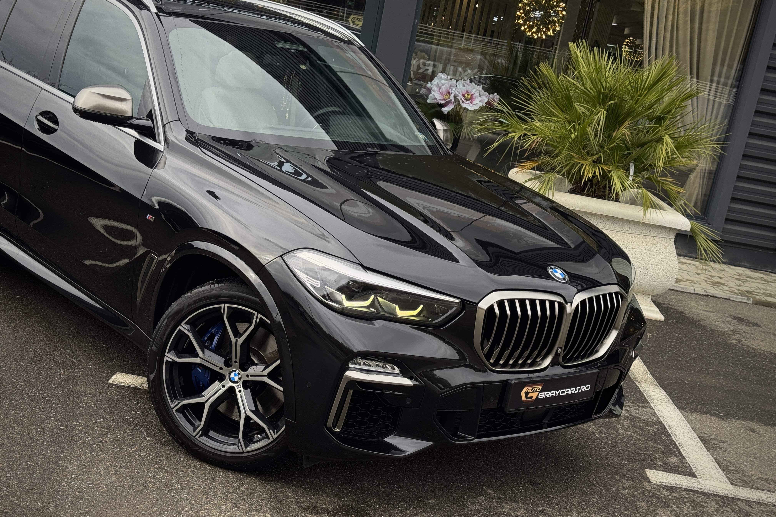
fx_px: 1078
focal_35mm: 50
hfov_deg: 39.6
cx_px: 388
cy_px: 284
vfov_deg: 27.0
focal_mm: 6.76
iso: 64
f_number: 1.78
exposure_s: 1/448
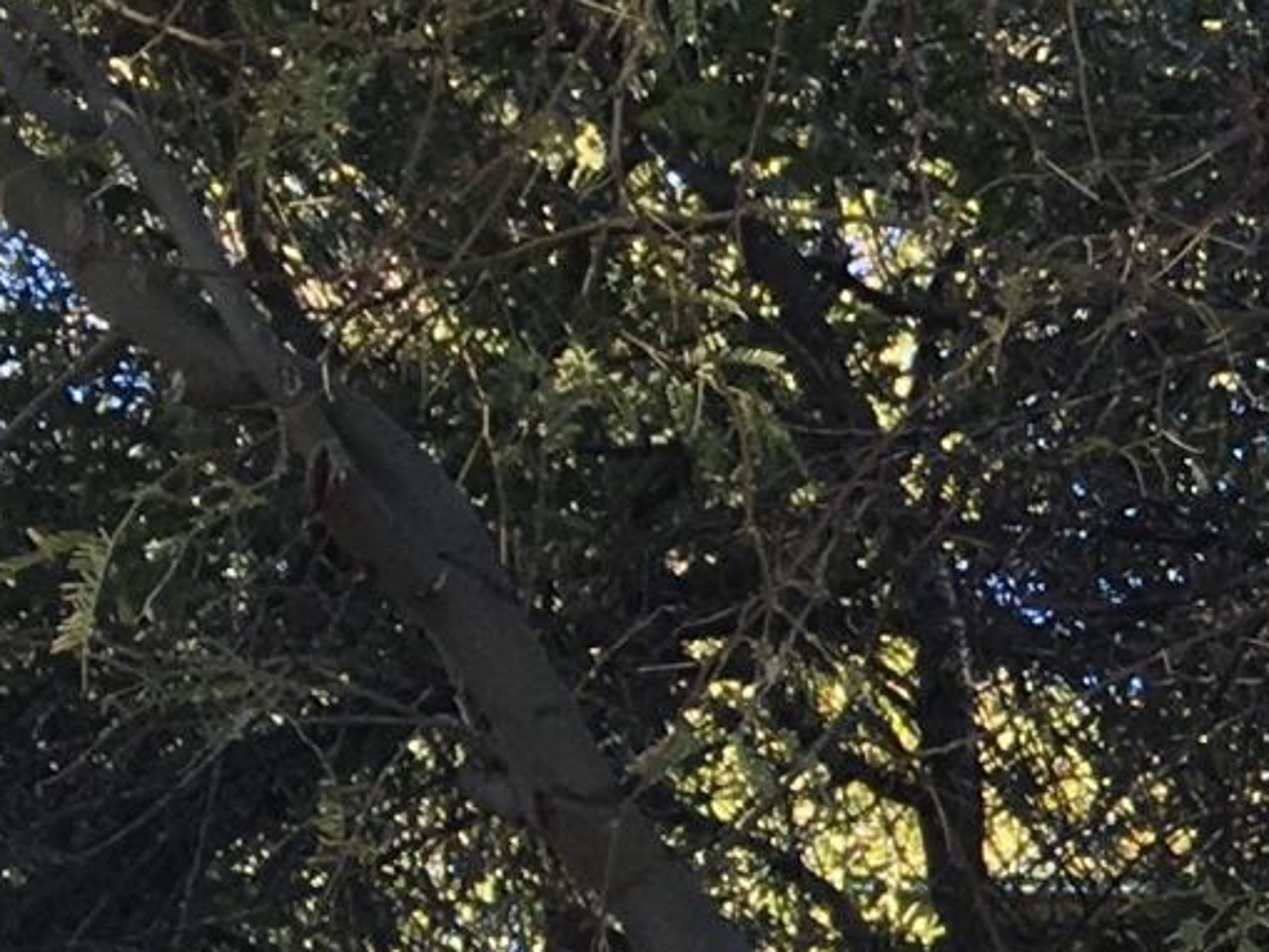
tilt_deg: +20.7
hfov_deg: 9.6
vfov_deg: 8.7
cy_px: 880
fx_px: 6270
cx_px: 3510
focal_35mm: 171
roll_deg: -3.1
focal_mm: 4.15
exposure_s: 1/175
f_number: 2.2
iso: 25
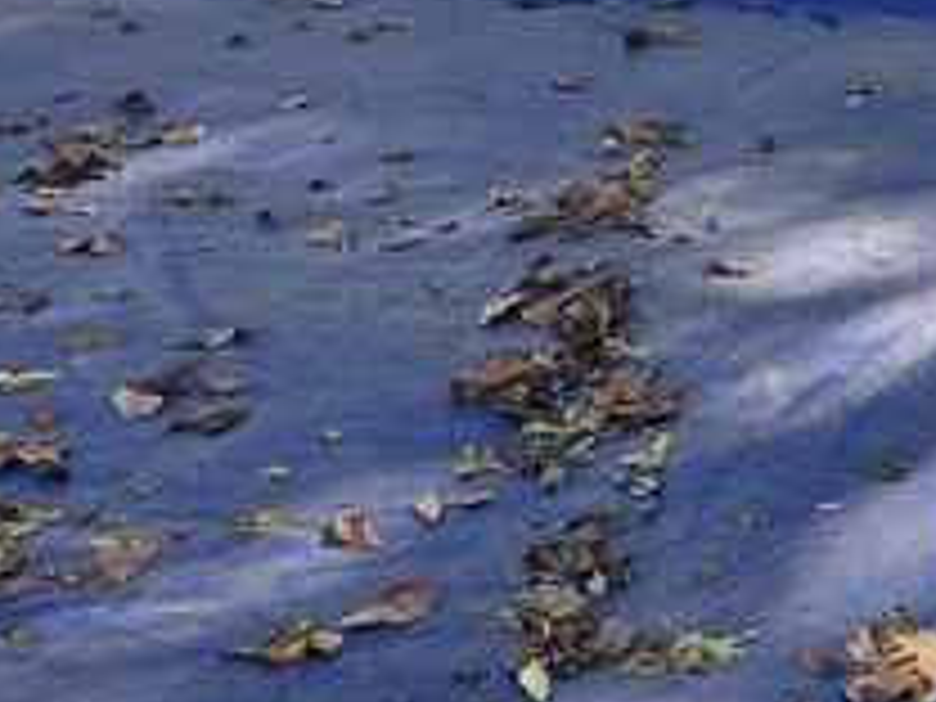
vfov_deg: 15.9
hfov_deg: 19.8
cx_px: 1422
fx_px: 2298
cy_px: -360
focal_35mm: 85
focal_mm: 6.3
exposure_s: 1/180
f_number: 1.7
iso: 20
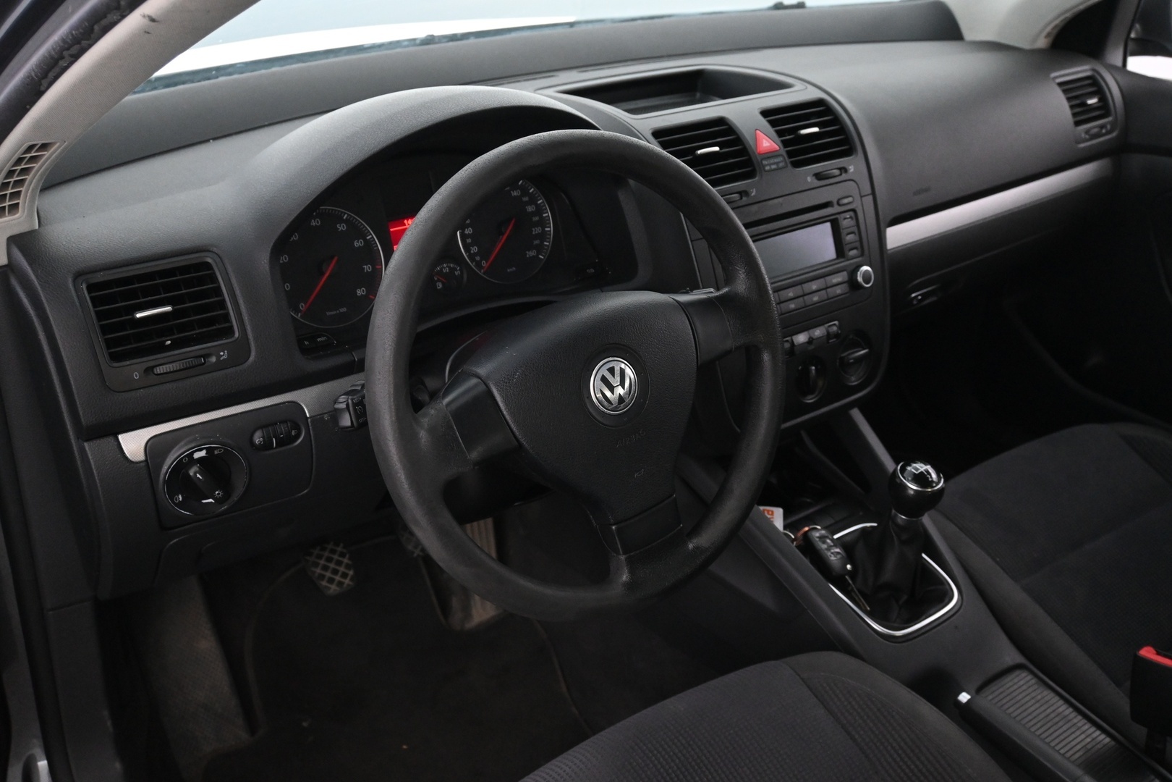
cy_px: 391
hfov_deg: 56.1
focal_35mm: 34
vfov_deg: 39.1
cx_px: 586
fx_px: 1099
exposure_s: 1/40
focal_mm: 22.5
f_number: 4
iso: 3200
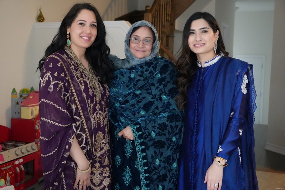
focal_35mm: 46
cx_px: 142
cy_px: 95
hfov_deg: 42.3
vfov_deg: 28.9
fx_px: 368
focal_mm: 31
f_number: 3.2
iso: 6400
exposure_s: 1/160
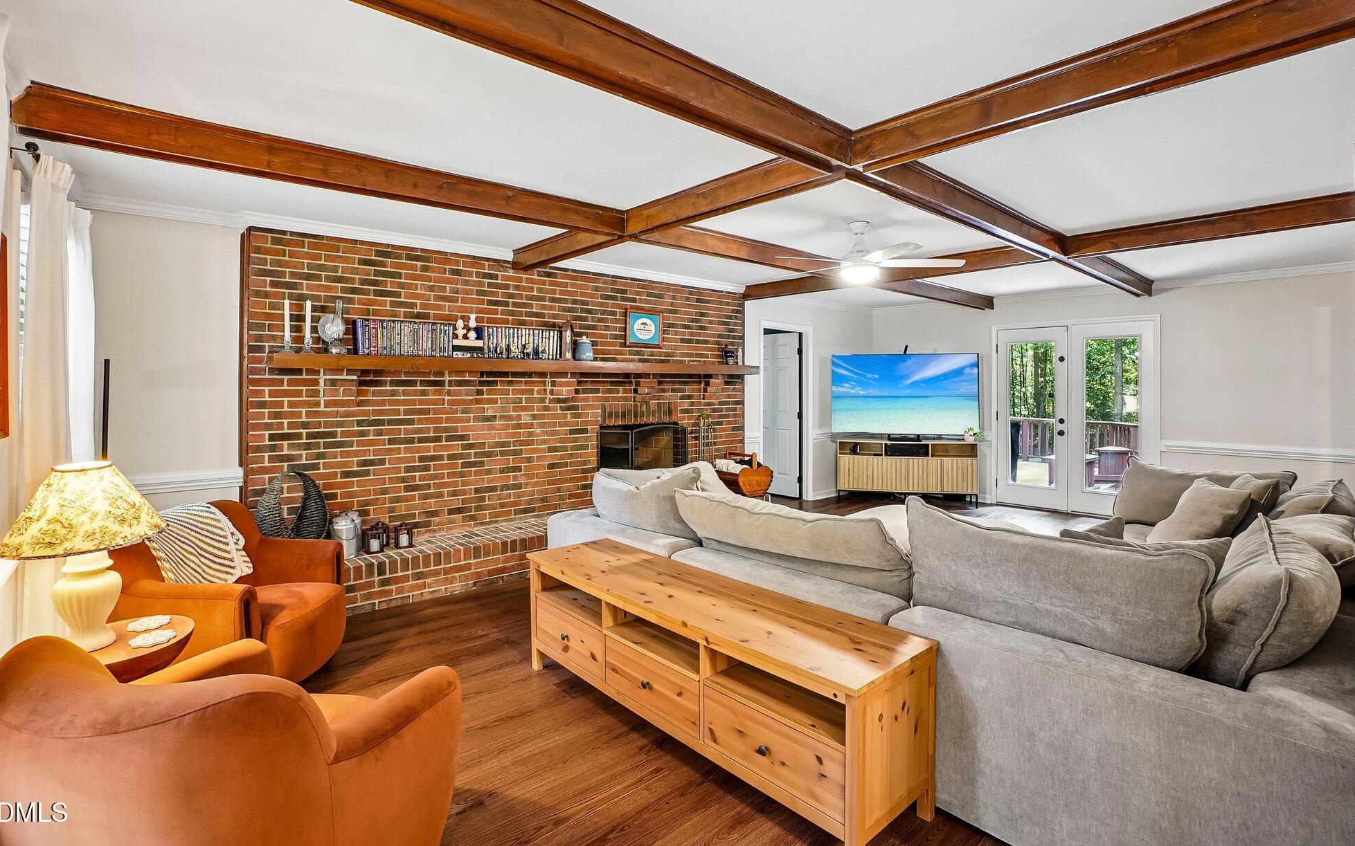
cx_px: 701
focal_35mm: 16
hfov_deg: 97.8
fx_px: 591
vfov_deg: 71.1
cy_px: 384
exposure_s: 1.6
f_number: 8
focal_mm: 10
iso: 400
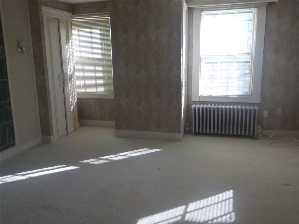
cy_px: 112
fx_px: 259
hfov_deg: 60.0
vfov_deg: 46.8
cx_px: 150
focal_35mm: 30
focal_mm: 4.1
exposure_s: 1/80
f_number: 3.3
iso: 125
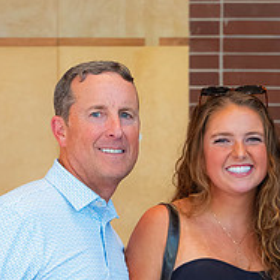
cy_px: 285
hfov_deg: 12.2
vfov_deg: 12.2
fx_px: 1290
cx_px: 277
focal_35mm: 141
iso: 2000
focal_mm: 50
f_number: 4.5
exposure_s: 1/125
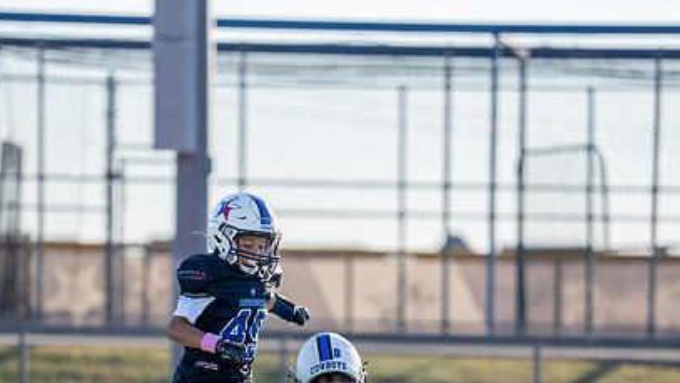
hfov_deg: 5.4
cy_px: 342
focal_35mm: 402
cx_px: 233
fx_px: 7249
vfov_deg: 3.0
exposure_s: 1/2000
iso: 160
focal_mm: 200
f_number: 2.8
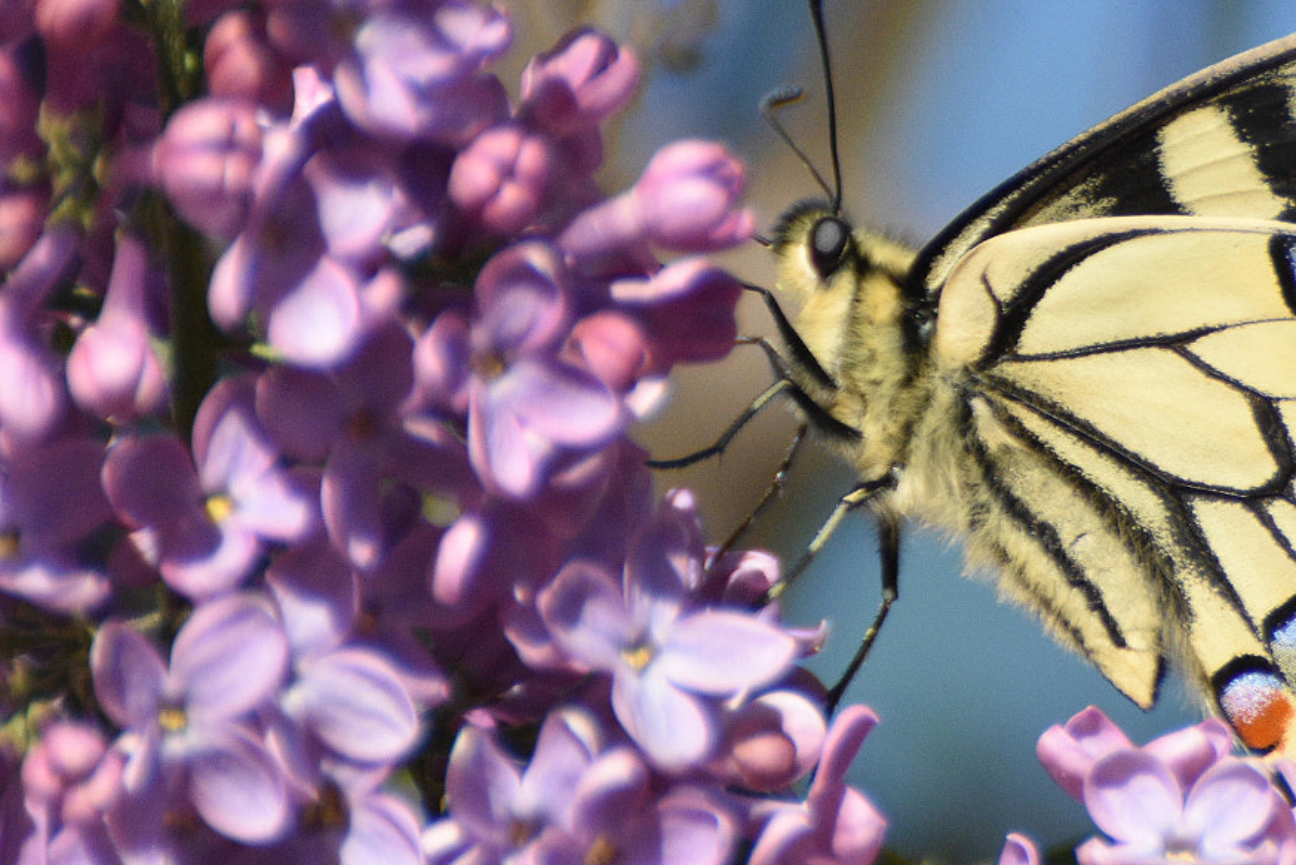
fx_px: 29667
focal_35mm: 824
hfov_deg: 2.5
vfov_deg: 1.7
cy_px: 376
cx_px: 1143
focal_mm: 300
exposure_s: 1/4000
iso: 1000
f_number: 5.6
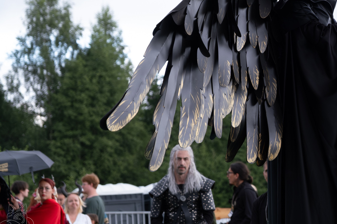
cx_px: 300
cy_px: 40
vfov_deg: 8.9
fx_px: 1432
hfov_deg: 13.3
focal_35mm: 153
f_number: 3.6
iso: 640
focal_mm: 55
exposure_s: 1/800
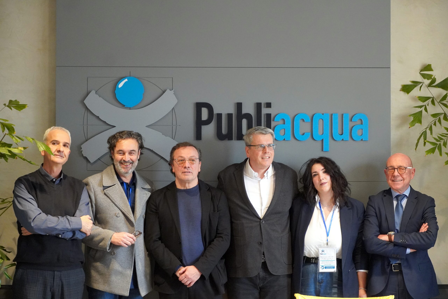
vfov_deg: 14.3
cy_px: 150
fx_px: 1195
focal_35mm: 96
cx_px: 224
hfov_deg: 21.2
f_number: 5.6
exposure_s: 1/160
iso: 4000
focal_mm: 64
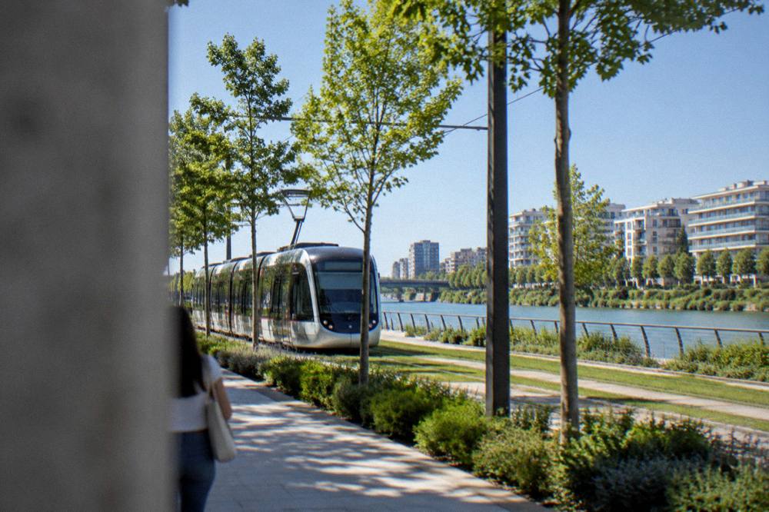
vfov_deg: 37.8
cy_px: 256
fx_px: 747
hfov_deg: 54.5
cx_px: 384
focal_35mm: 35
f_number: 9
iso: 500
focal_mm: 35
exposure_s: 1/400
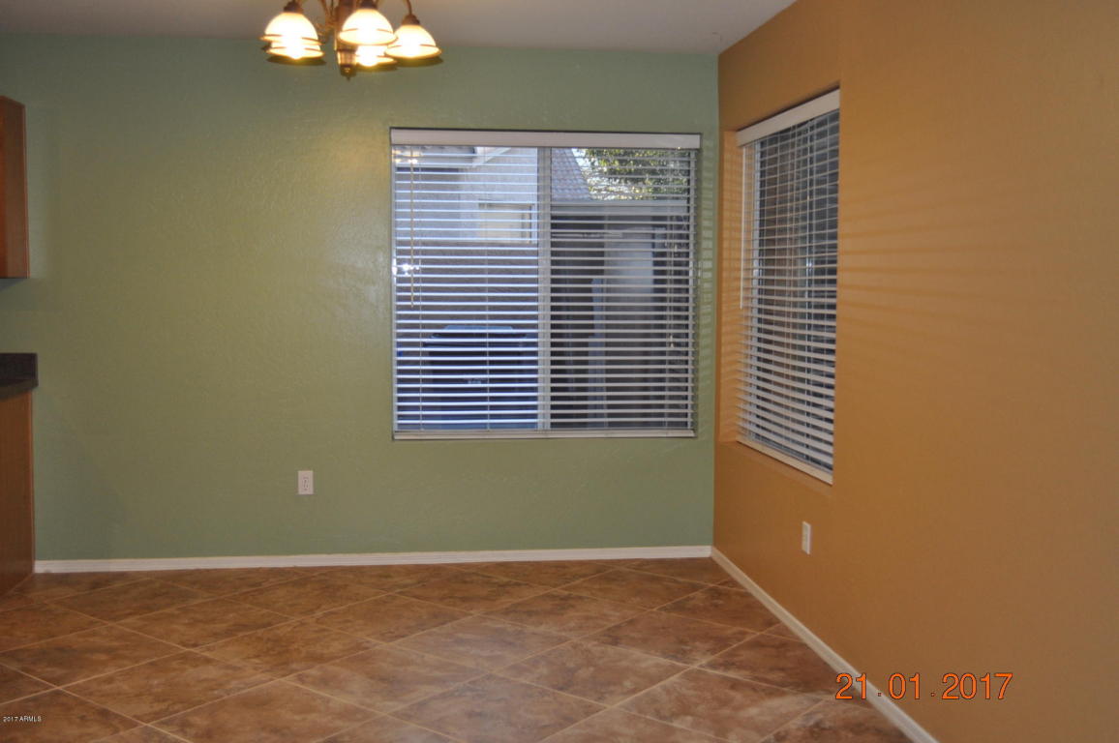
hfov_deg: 53.2
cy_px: 372
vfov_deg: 36.8
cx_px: 560
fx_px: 1118
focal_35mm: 36
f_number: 4
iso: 560
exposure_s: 1/125
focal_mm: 24
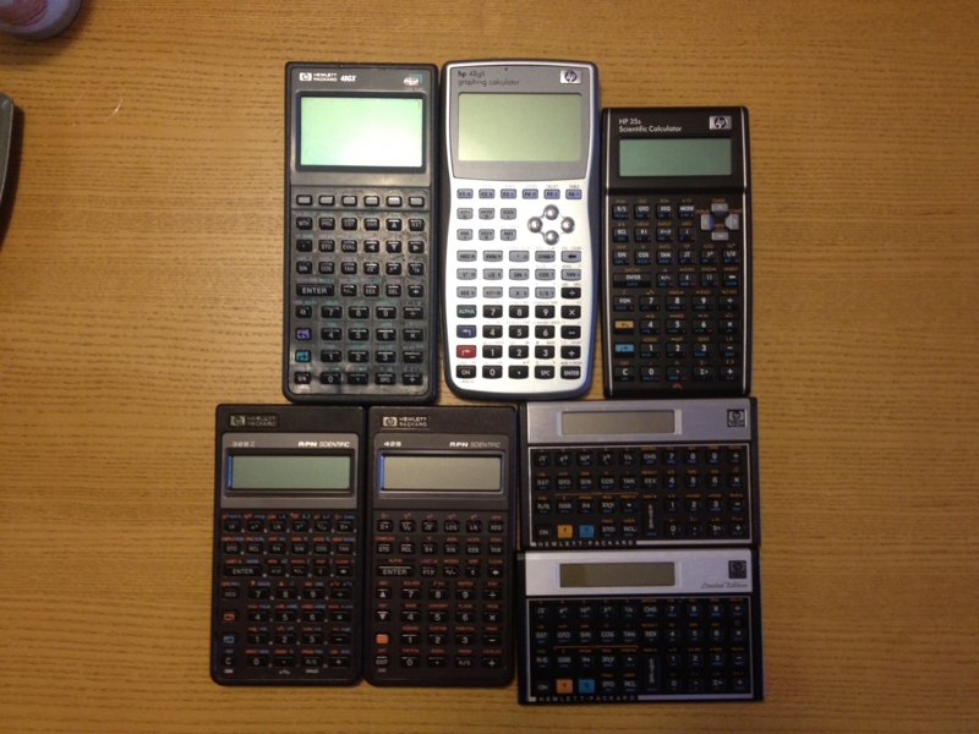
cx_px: 490
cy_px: 367
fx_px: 990
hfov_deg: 52.6
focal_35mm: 35
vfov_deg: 40.7
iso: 200
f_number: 2.4
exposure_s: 1/20
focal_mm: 4.28
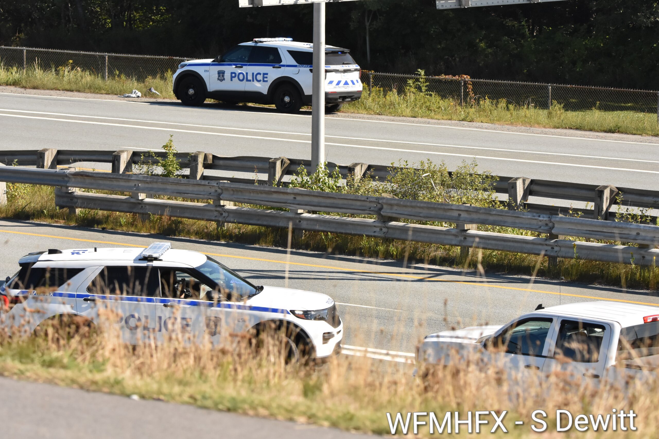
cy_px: 220
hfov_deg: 9.1
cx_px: 330
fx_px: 4119
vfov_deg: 6.1
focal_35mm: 225
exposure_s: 1/2500
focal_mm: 150
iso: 1600
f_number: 9
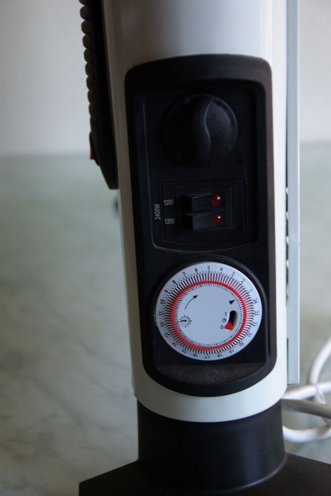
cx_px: 166
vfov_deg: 28.0
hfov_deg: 19.0
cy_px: 248
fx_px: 991
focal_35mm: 72
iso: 200
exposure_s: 1/10
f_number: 4.5
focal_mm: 48
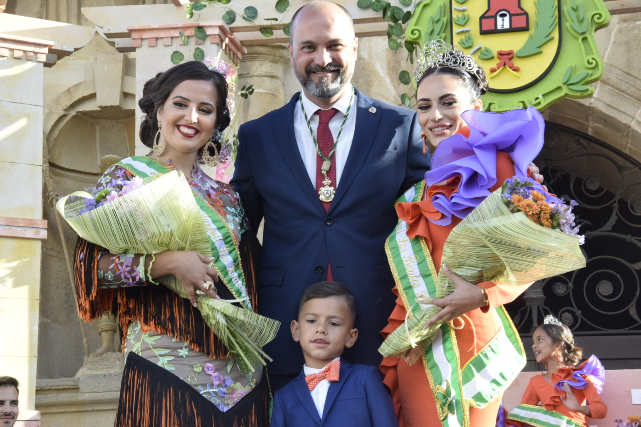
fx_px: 1656
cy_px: 214
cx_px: 320
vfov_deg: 14.7
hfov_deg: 21.9
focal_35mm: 93
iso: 640
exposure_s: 1/100
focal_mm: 62
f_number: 11
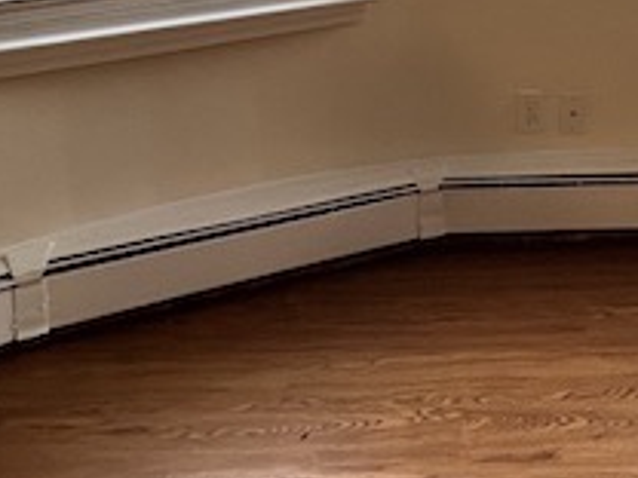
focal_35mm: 50
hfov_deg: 35.1
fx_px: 922
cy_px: -199
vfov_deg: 24.1
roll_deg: -1.5
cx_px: 620
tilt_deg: -7.4
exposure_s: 1/120
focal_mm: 1.57
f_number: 1.8
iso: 100
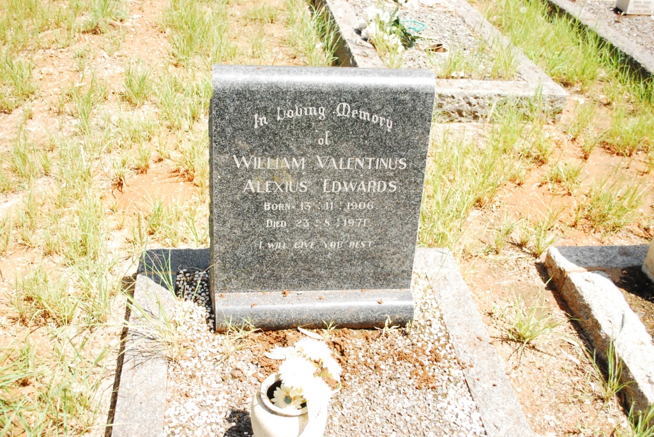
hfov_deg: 49.5
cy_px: 218
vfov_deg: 34.3
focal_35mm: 39
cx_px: 327
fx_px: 709
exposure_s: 1/4000
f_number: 4.2
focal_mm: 26
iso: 1600
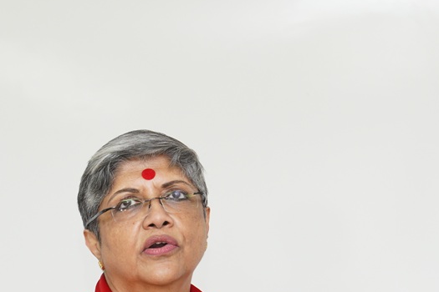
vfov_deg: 6.8
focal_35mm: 200
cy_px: 305
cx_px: 273
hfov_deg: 10.3
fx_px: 2439
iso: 800
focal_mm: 70
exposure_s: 1/200
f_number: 4.5
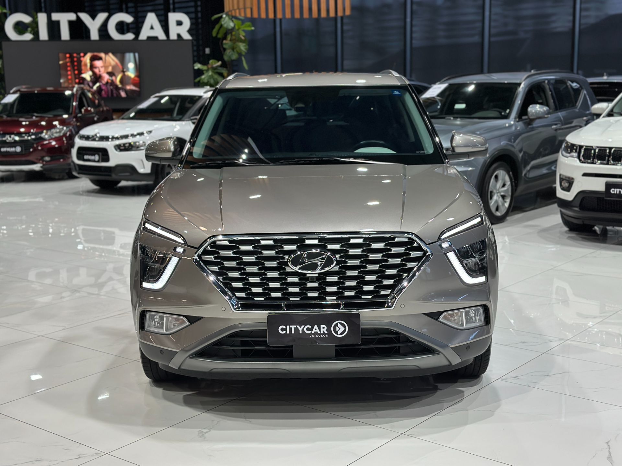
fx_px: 862
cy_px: 233
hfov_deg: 39.7
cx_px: 311
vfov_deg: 30.3
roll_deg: +0.7
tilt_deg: -9.9
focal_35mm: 48
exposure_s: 1/120
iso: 200
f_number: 1.78
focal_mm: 6.86
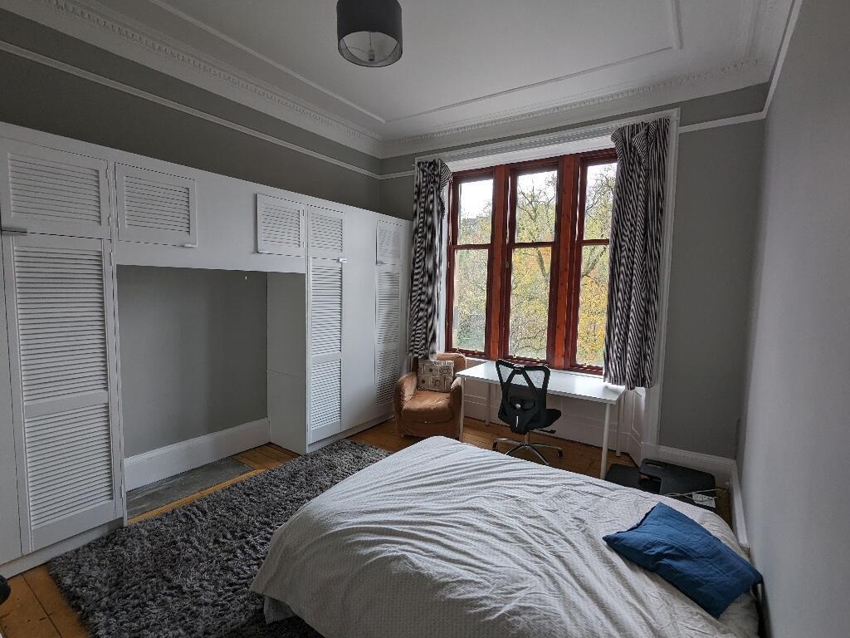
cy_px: 319
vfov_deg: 78.1
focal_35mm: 16
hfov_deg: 94.5
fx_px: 393
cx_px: 425
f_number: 2.2
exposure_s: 1/100
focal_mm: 2.35
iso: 80
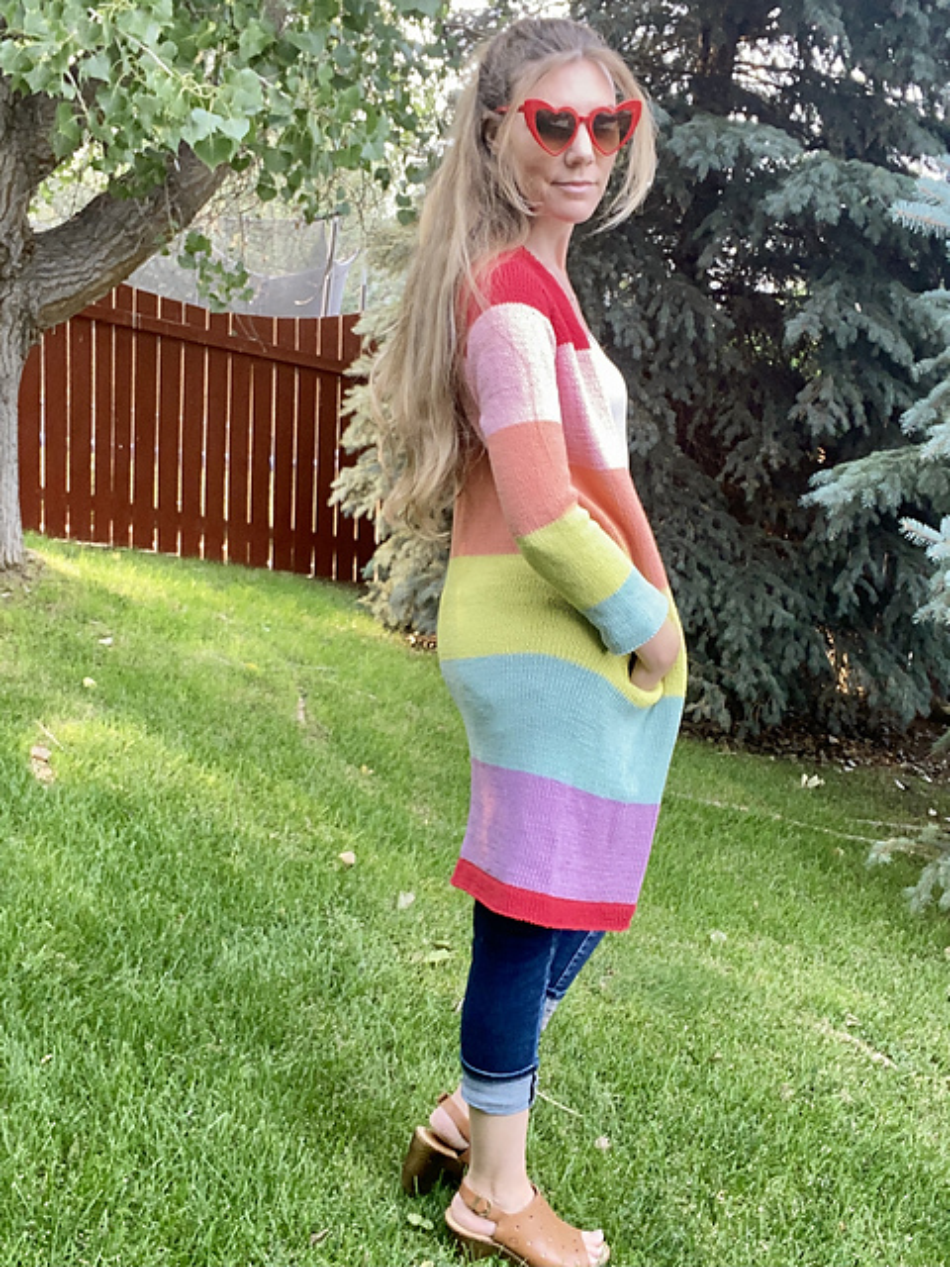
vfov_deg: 60.0
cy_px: 634
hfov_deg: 46.8
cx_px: 475
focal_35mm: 30
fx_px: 1098
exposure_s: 1/122
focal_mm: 2.71
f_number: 2.2
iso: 64
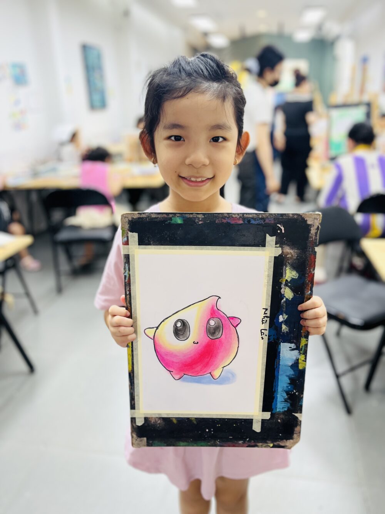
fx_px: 386
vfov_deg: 67.3
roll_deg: +2.7
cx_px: 192
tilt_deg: -21.8
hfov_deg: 53.1
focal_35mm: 26
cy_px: 257
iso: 125
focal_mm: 5.1
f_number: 1.6
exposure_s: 1/100
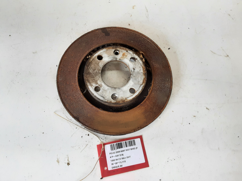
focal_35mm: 27
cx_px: 121
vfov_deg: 51.4
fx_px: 189
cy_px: 90
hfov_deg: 65.3
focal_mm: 2.91
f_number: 1.9
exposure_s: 1/100
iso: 80
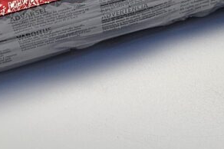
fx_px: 522
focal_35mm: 84
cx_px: 81
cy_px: -92
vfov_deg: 14.8
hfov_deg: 24.1
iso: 200
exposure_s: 1/120
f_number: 1.8
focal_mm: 5.4
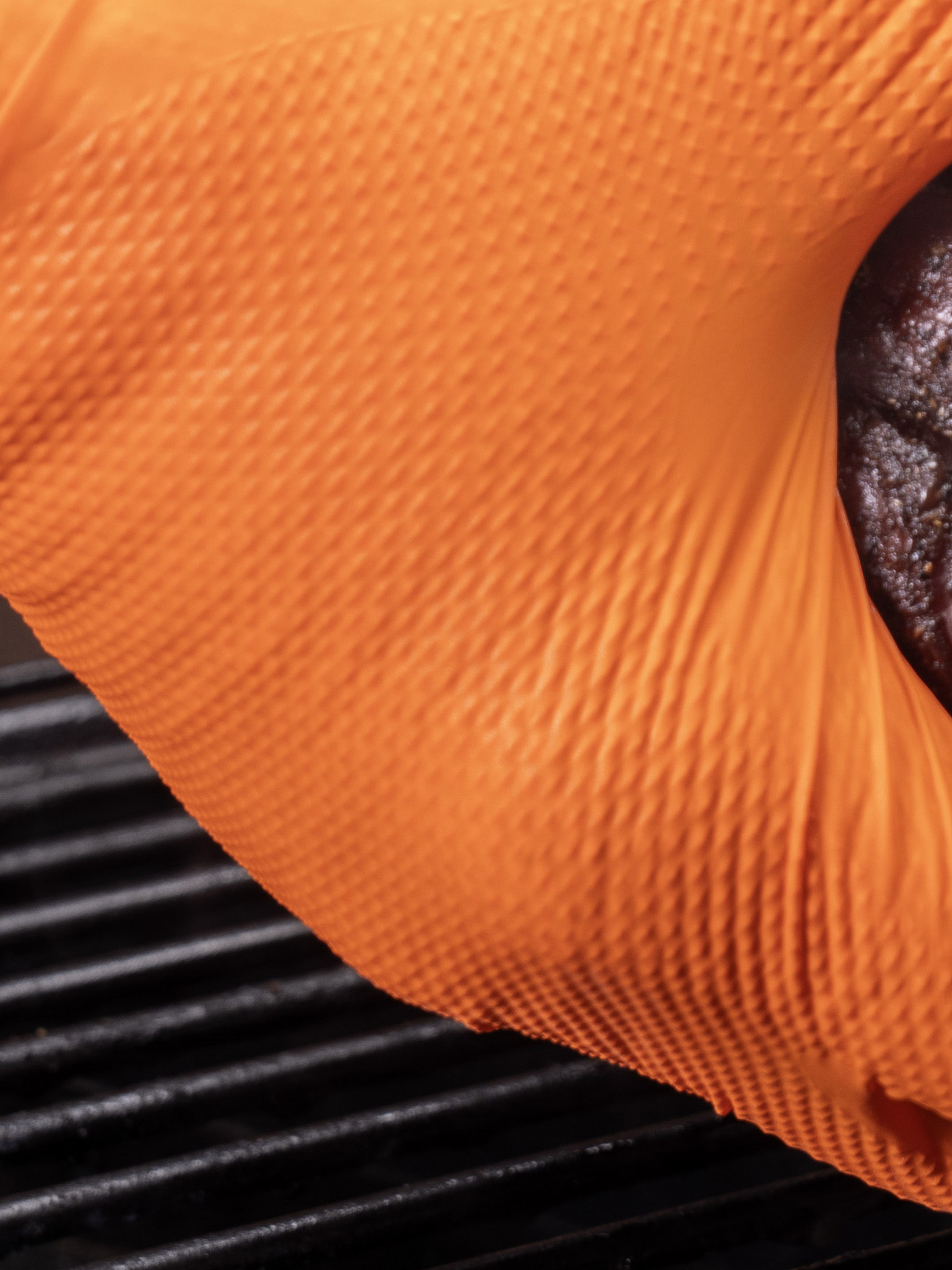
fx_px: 6784
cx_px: 1645
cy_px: -258
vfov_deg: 10.5
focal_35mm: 185
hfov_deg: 7.8
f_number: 7.1
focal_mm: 42
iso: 50
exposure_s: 1/160
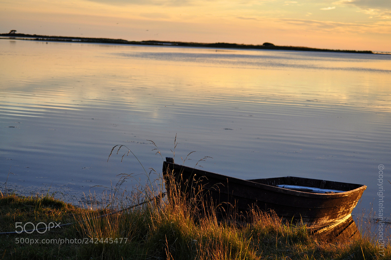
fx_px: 1058
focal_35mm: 98
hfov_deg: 20.9
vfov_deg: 14.0
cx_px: 196
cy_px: 130
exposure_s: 1/125
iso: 200
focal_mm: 65
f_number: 5.6
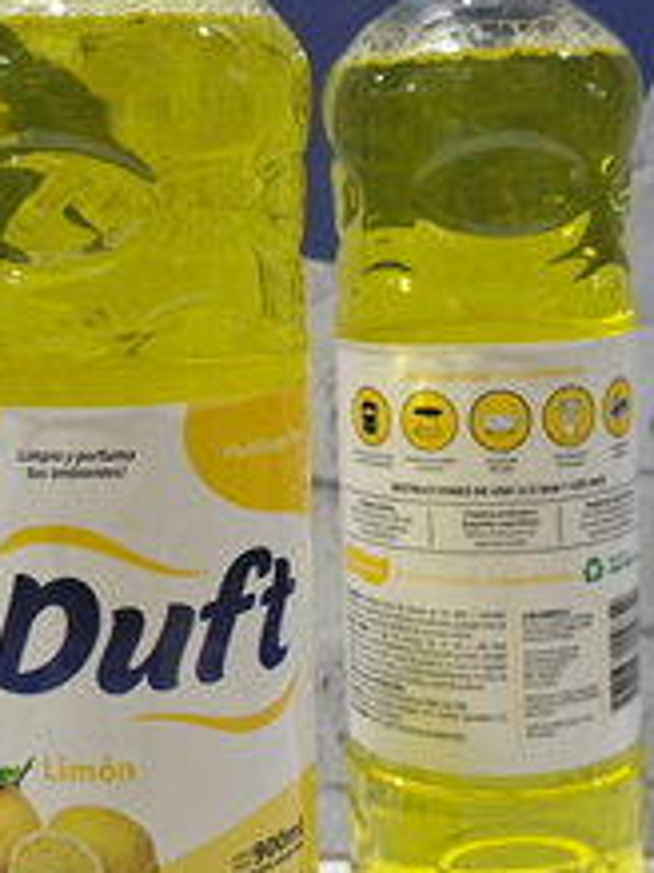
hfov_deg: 26.1
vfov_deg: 34.3
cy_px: 357
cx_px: 315
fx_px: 1412
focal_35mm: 56
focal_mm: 5.54
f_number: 1.8
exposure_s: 1/33
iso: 320
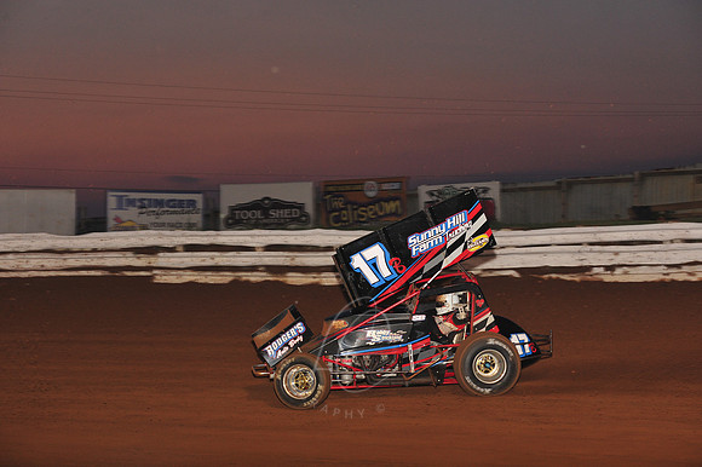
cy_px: 234
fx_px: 1949
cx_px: 351
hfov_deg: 20.4
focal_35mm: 100
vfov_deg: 13.7
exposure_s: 1/320
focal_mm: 100
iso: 1000
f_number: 6.3
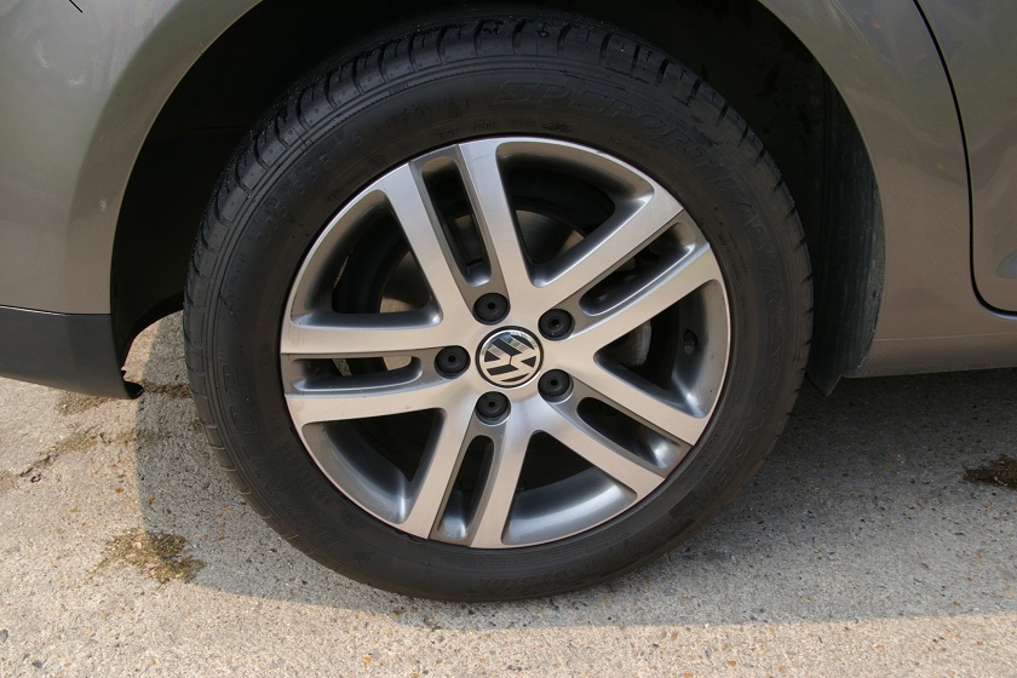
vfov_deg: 36.9
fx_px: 1017
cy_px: 339
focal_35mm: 36
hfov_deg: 53.1
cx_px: 508
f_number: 11
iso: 200
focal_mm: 24
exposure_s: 1/90
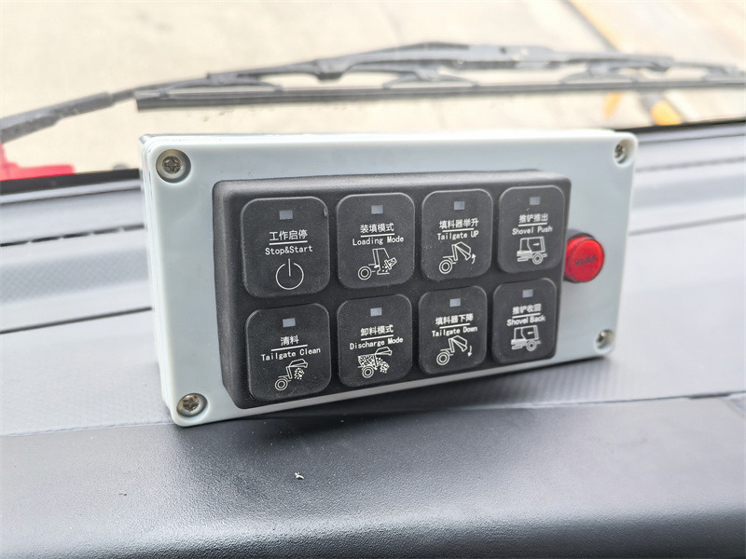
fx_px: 625
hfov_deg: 61.7
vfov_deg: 48.2
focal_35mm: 29
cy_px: 280
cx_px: 373
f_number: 2
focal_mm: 5.75
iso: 80
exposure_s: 1/994
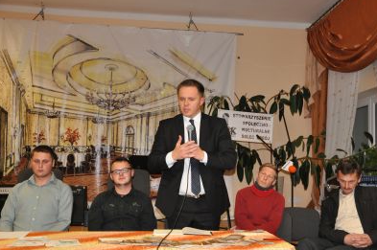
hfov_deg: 46.0
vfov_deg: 31.7
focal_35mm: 42
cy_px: 148
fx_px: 439
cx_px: 237
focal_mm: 22
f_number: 3.8
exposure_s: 1/60
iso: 800
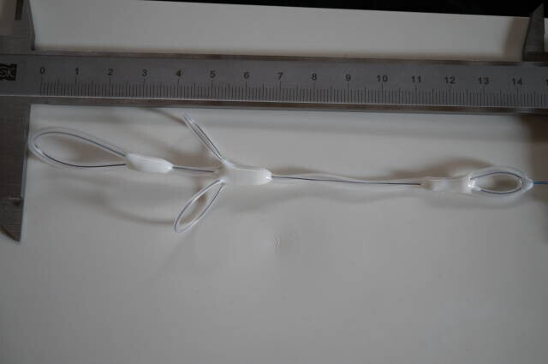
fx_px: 684
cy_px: 182
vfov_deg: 29.8
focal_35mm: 45
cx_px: 274
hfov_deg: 43.7
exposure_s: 1/60
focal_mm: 30
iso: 500
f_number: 4
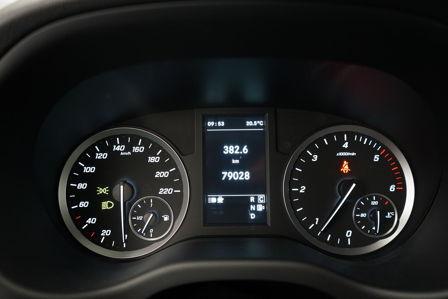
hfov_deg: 63.7
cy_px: 150
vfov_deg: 45.0
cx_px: 224
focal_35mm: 29
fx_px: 361
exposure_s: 1/60
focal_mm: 29
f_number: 4
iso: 3200
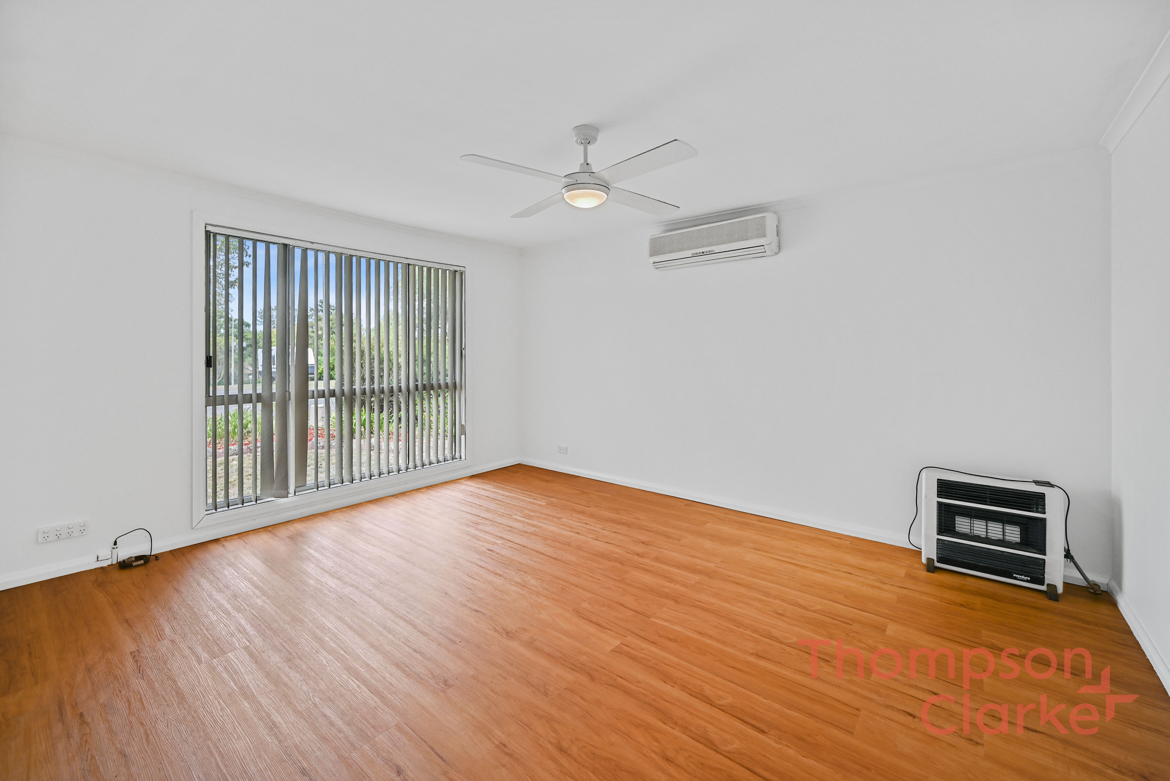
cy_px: 390
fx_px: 455
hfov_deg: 104.2
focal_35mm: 14
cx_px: 585
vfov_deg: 81.3
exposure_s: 1/20
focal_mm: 14
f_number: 4
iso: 100
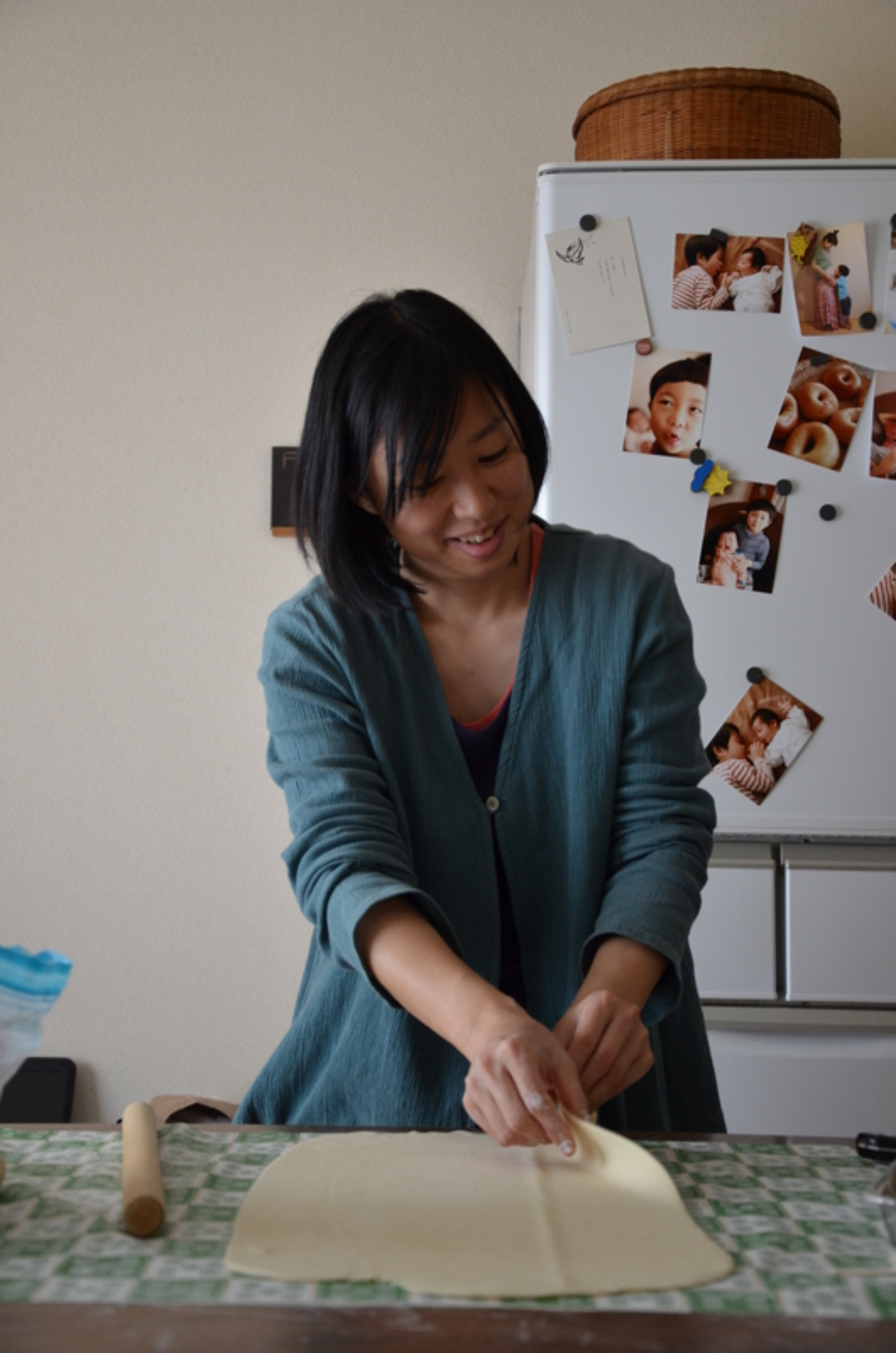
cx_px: 448
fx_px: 2250
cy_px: 676
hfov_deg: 22.5
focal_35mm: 60
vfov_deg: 33.5
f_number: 4.5
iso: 640
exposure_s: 1/60
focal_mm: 40
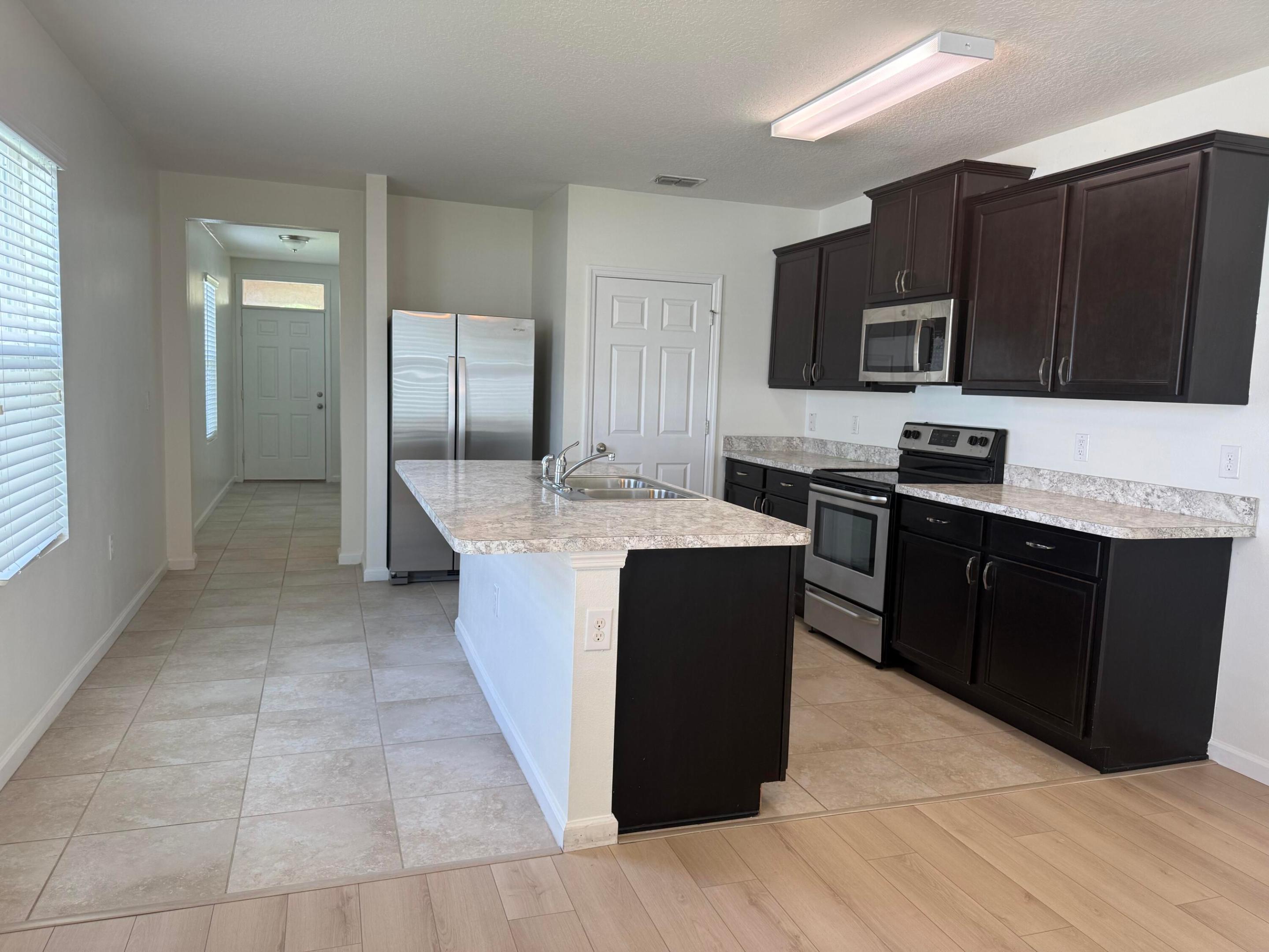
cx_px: 634
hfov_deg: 71.6
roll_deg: -2.6
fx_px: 880
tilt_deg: -6.5
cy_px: 476
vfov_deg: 56.8
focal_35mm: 24
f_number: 1.78
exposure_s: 1/120
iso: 100
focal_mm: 6.76
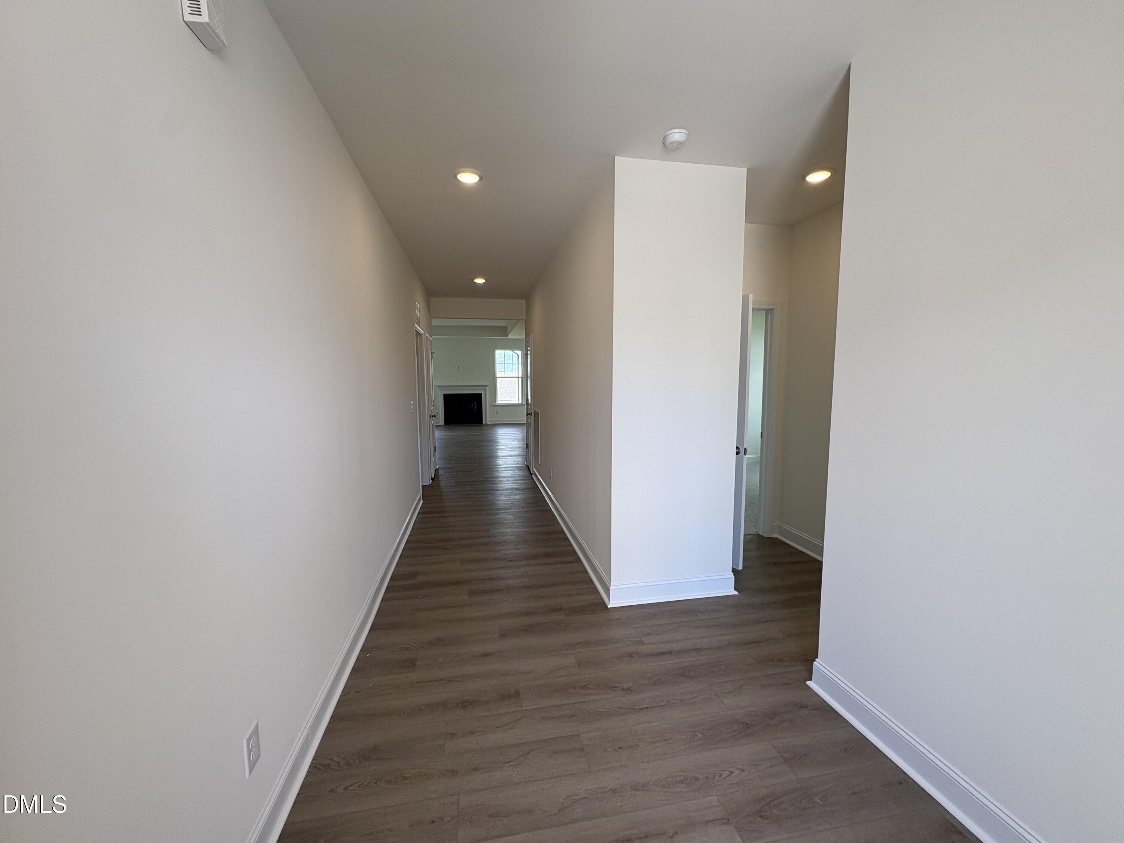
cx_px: 562
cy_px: 422
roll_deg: +0.1
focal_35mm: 14
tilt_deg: -5.2
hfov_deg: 102.1
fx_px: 455
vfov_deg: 85.7
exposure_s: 1/120
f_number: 2.2
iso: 64
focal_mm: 2.22
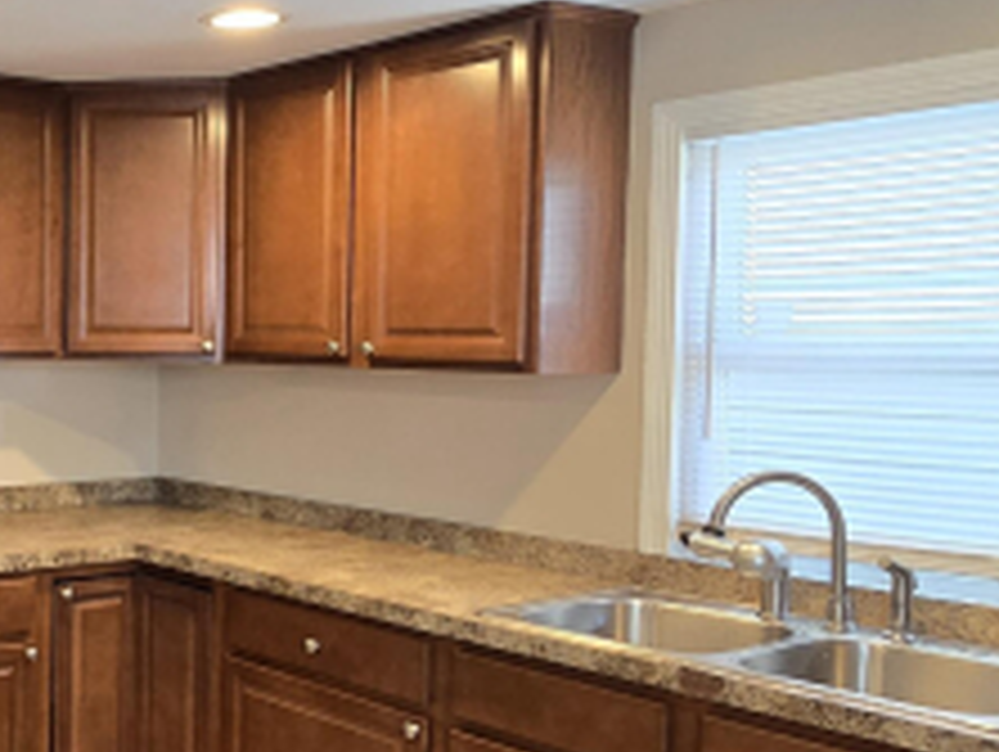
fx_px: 1127
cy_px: 378
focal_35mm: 39
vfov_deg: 36.9
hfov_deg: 40.5
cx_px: -47
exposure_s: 1/60
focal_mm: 2.2
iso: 200
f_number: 2.2
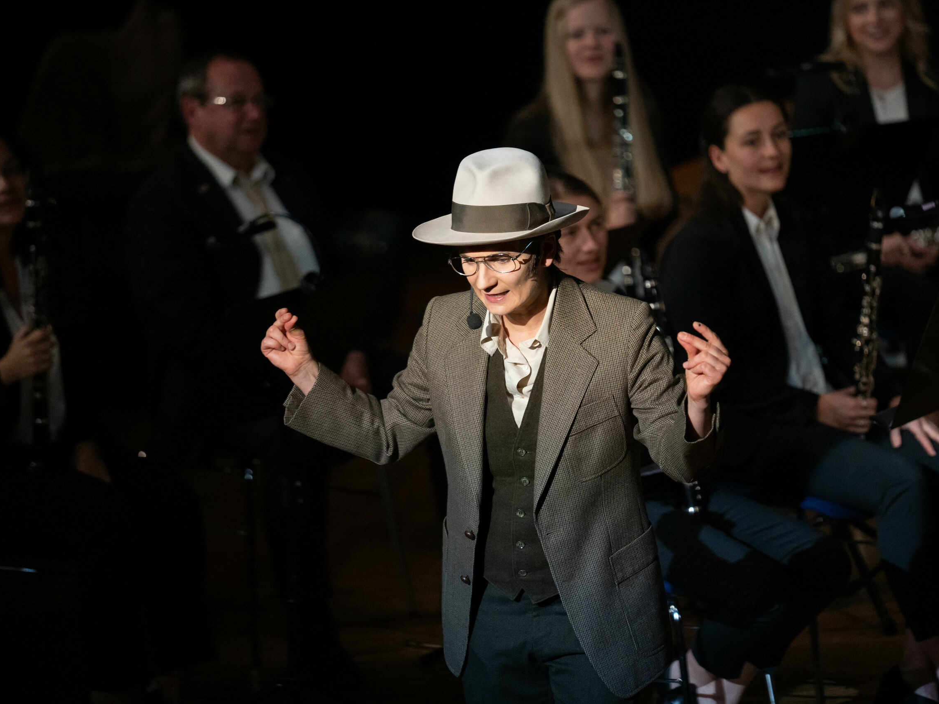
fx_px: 6618
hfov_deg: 8.1
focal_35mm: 244
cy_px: 376
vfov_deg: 6.1
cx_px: 525
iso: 1600
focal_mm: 200
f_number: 2.8
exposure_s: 1/500
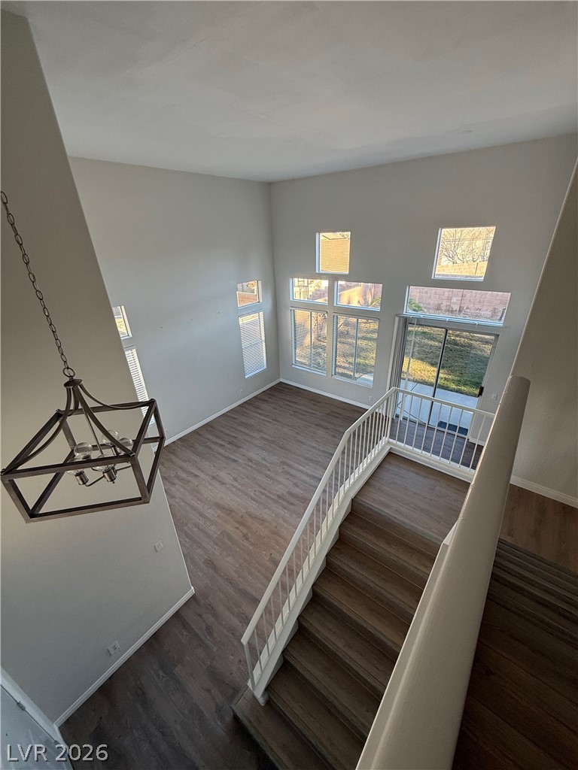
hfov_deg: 85.7
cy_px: 385
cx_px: 289
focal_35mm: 14
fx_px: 312
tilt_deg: -24.7
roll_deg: +1.7
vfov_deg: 102.1
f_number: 2.2
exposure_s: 1/99
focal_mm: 2.22
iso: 64
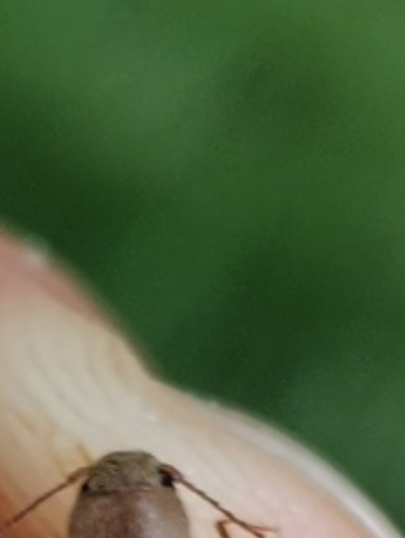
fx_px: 3469
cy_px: 694
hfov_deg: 6.7
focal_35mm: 223
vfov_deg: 8.7
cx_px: 140
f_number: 1.8
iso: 50
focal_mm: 4.75
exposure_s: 1/120
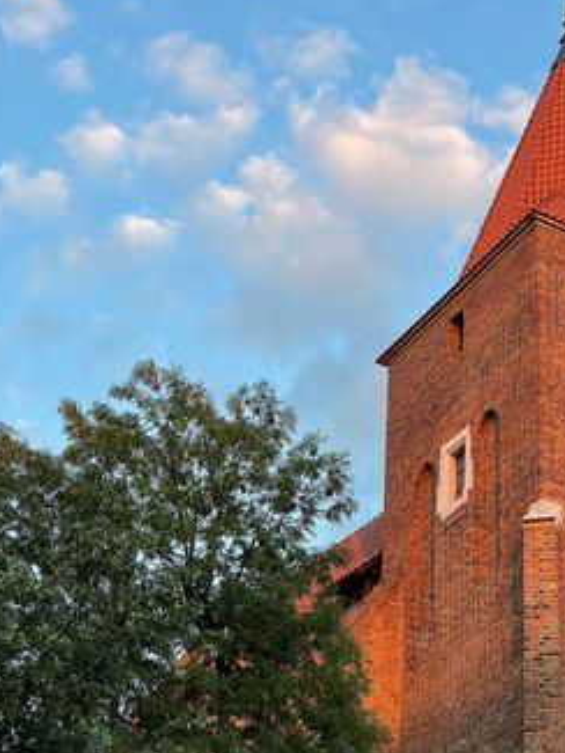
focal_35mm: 82
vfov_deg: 23.8
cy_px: 419
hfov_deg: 17.9
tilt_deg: +32.1
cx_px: 391
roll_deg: -1.8
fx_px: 1783
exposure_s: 1/122
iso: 25
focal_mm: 6
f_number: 2
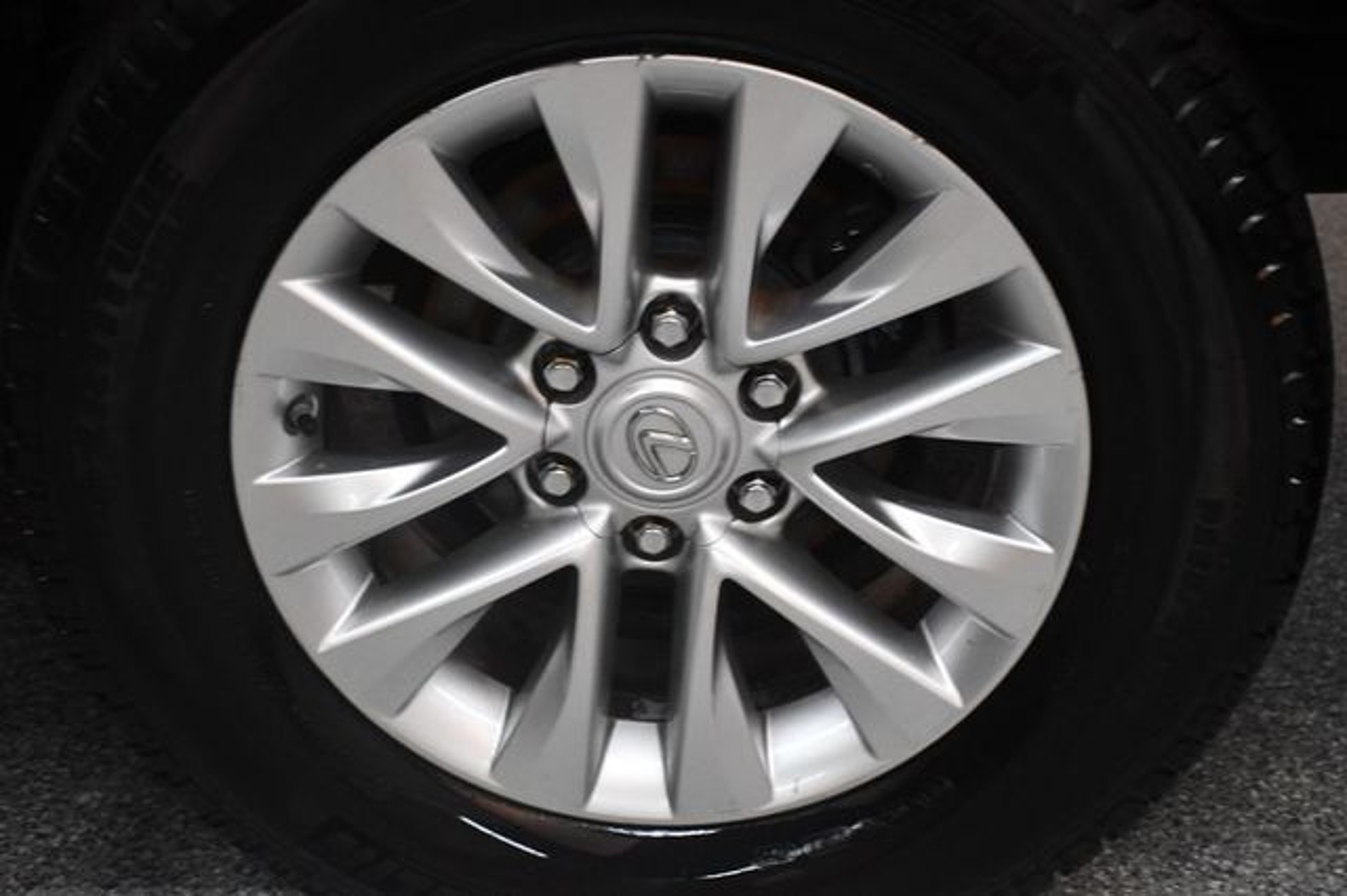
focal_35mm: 78
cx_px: 674
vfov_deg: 17.5
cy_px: 448
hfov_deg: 26.0
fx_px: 2917
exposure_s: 1/125
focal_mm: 52
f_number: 4.8
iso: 2500
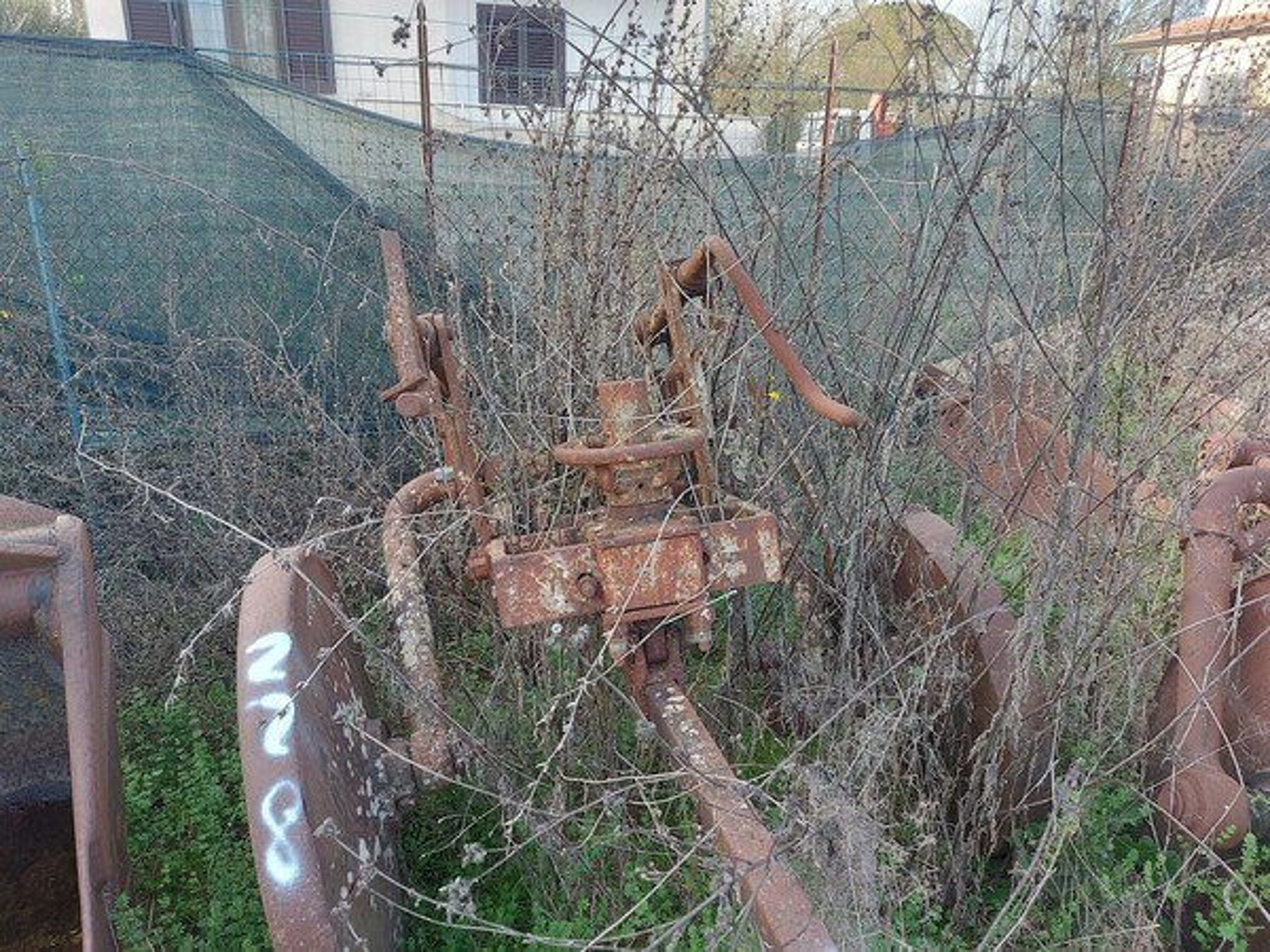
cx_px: 635
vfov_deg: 56.8
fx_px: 881
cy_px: 476
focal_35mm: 24
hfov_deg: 71.6
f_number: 1.8
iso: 40
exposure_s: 1/60
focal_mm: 5.23
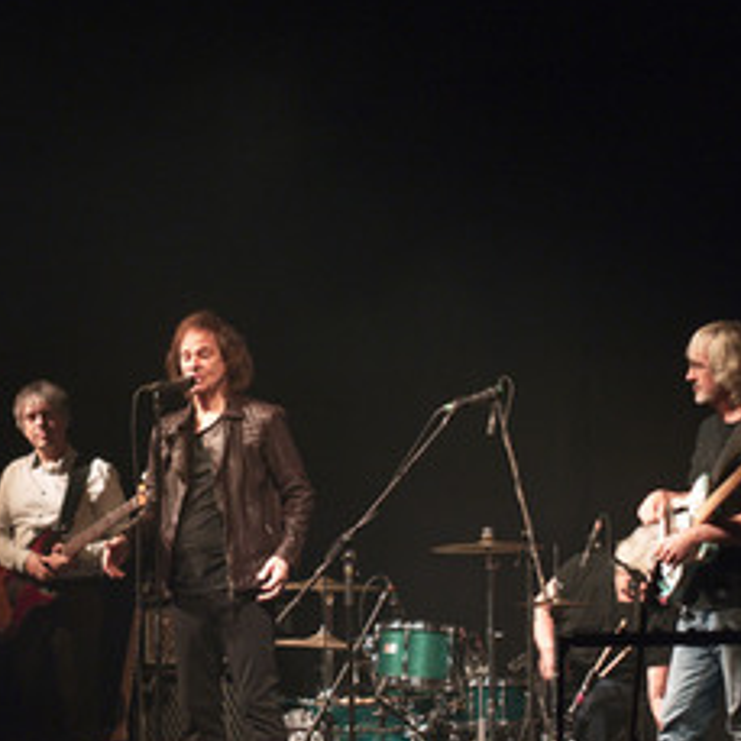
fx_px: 2834
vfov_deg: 14.9
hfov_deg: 14.8
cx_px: 133
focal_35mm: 117
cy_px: 466
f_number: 2.8
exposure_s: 1/60
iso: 1600
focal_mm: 70
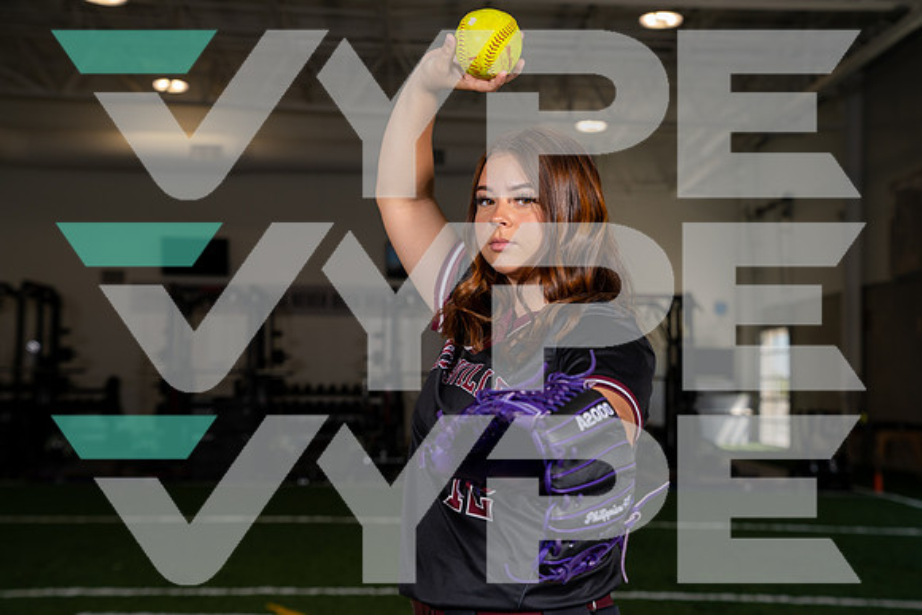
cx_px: 461
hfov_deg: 33.4
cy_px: 308
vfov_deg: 22.6
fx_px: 1537
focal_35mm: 60
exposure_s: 1/200
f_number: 5.6
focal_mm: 60
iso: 200
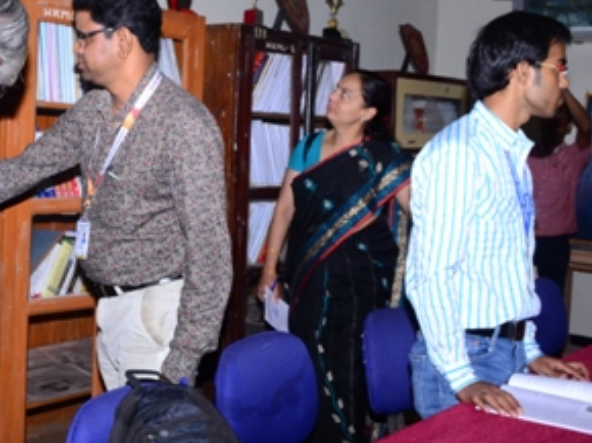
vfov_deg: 29.0
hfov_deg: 36.8
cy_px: 169
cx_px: 110
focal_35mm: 50
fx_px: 854
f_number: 9
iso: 800
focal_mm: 18
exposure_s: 1/125
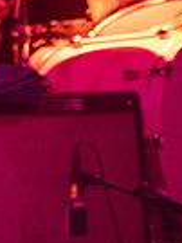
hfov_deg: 5.5
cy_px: -148
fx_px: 1868
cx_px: -82
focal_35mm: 266
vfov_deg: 7.3
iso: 2000
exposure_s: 1/125
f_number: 2.8
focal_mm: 40
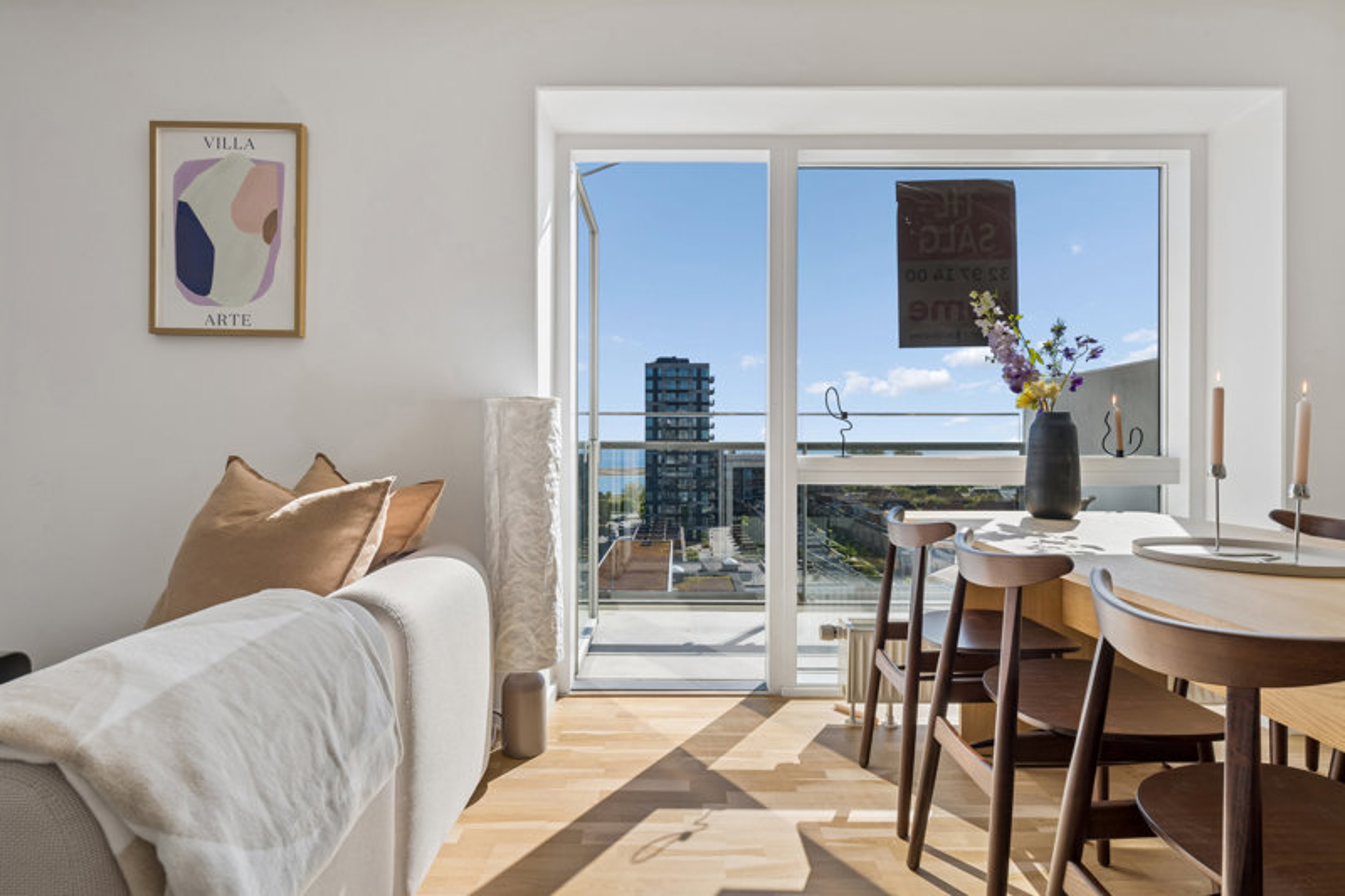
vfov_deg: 67.4
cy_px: 448
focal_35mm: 18
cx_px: 672
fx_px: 672
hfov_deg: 90.0
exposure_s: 1/160
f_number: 11
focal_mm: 18
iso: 160
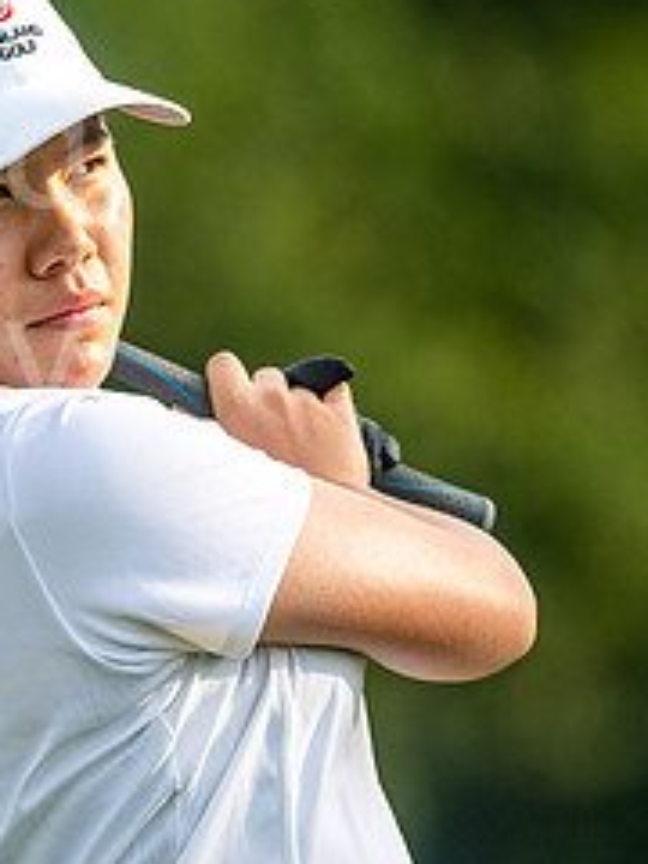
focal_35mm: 1275
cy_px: 161
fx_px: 31823
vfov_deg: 1.6
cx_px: -174
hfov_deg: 1.2
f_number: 4
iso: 200
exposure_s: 1/800
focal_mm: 300
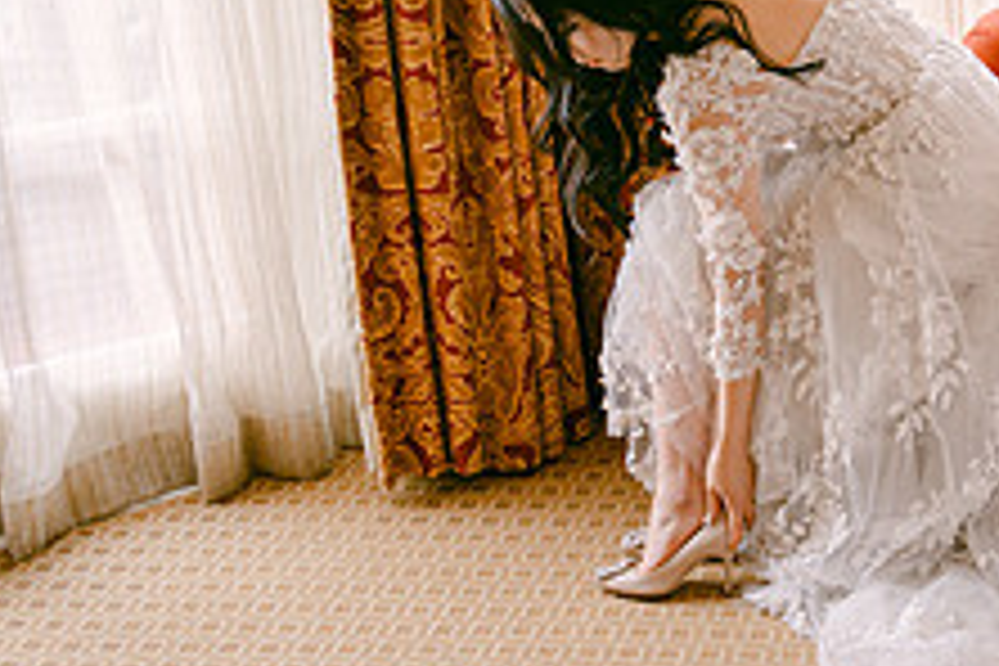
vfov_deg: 18.5
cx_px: 1192
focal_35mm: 73
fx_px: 2026
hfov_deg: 25.0
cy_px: 122
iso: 400
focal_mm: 28
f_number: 2.8
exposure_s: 1/200
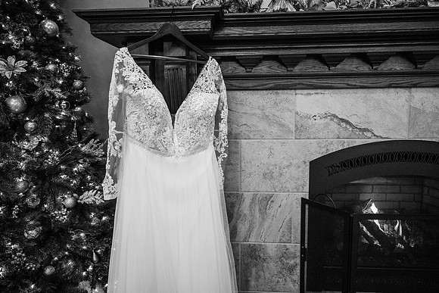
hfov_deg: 72.1
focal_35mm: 25
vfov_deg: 51.8
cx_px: 220
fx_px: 302
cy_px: 146
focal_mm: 24
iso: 1250
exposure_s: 1/250
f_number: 2.8
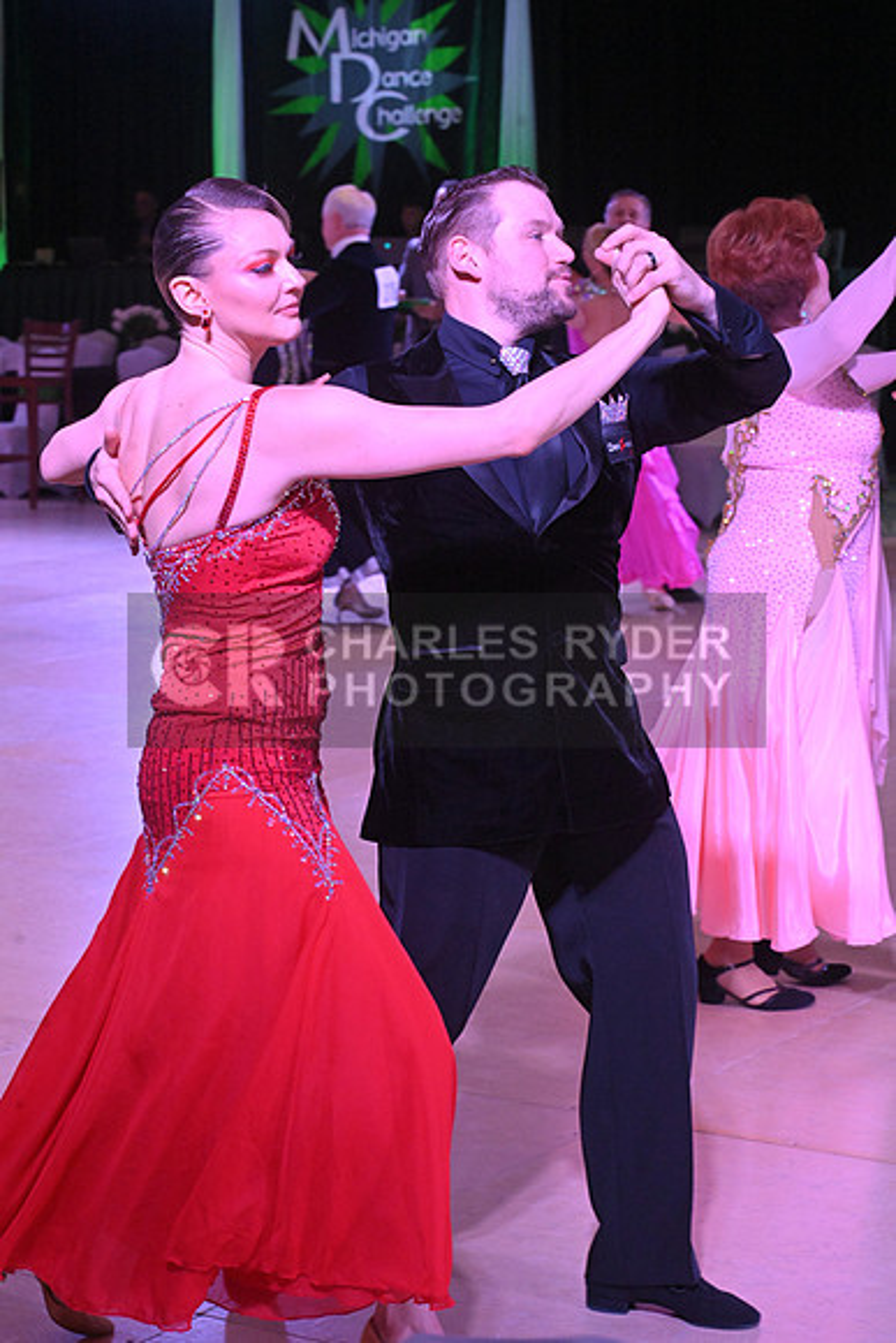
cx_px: 448
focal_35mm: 82
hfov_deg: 16.7
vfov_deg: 24.8
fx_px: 3059
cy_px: 672
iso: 5000
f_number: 10
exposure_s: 1/320
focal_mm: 82
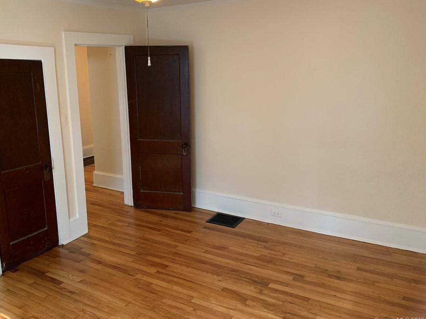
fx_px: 357
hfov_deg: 61.5
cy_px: 147
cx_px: 190
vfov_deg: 48.2
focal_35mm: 29
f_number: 1.8
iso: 320
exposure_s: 1/40
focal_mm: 4.25
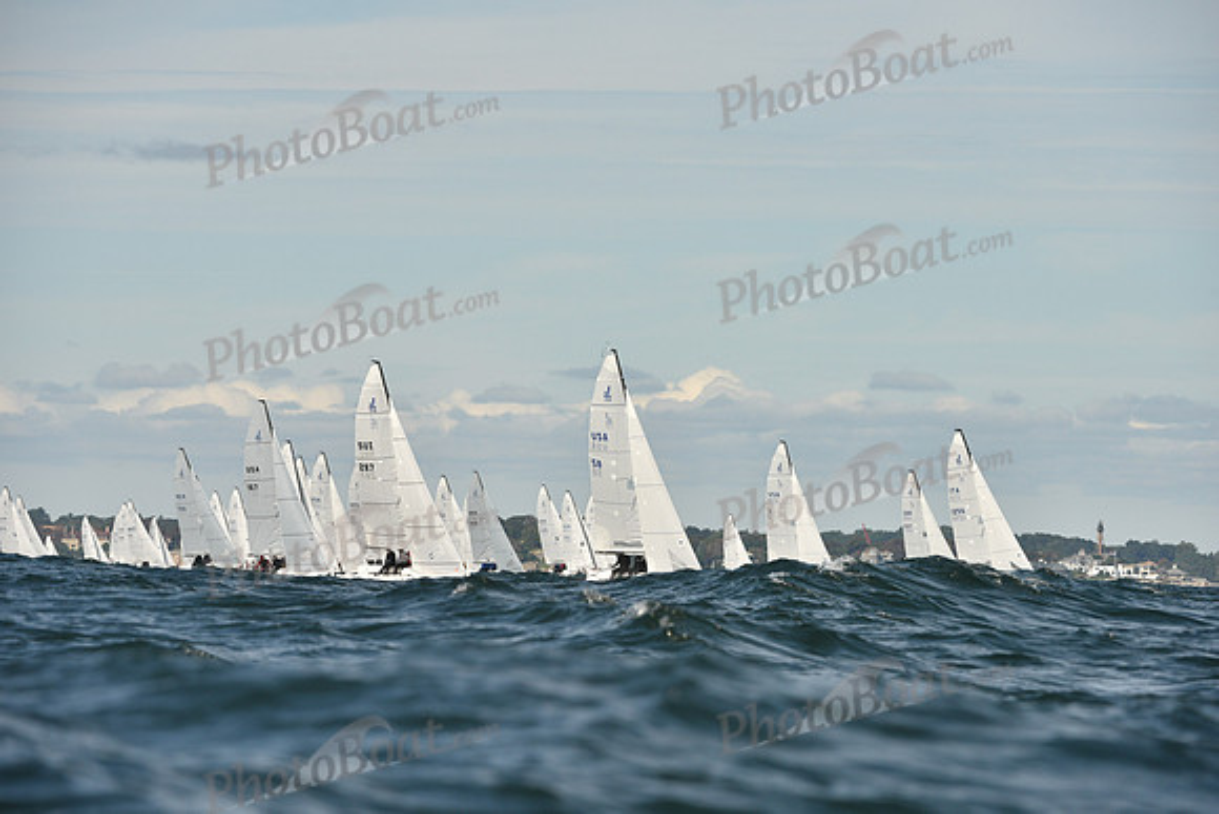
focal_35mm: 290
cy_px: 407
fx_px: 9822
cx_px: 610
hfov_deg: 7.1
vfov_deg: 4.7
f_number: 8
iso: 400
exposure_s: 1/1600
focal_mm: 290
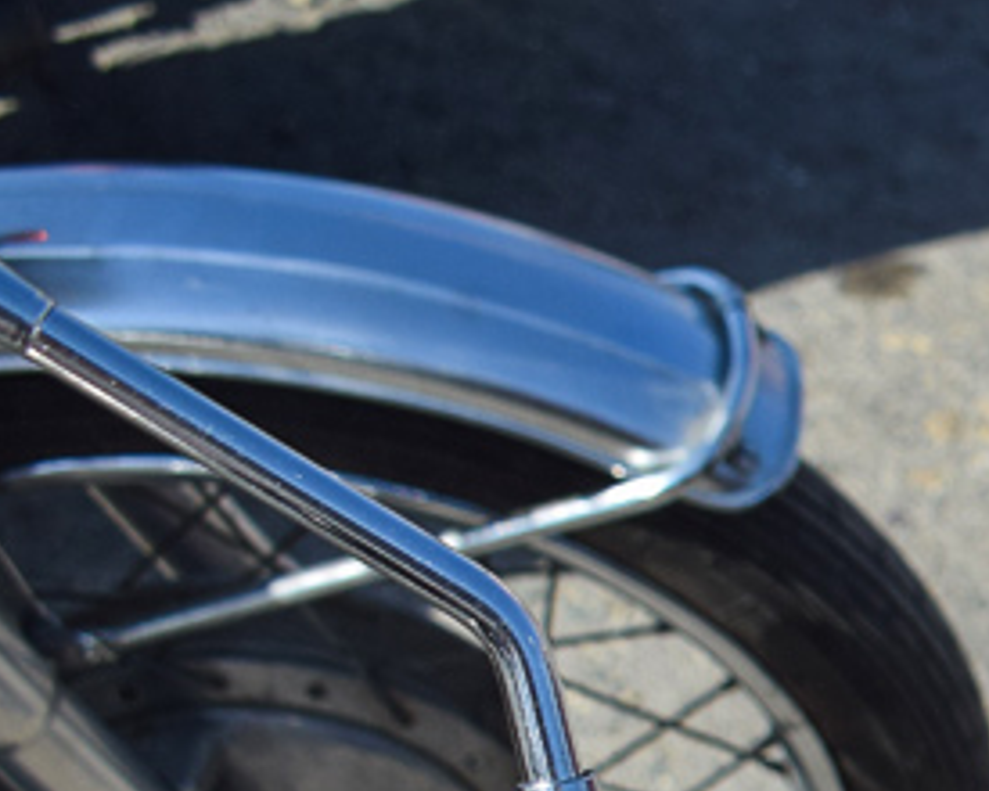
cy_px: 1082
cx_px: 1978
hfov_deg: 12.5
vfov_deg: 11.1
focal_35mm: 135
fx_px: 3952
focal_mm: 22
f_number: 5.6
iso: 200
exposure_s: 1/1000
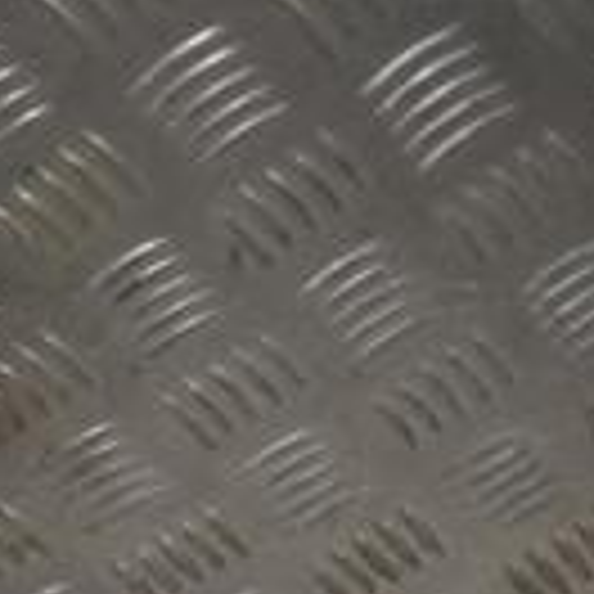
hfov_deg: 11.9
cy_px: 774
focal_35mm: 127
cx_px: -693
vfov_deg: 13.3
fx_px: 2466
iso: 100
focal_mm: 22
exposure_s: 1/60
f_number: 4
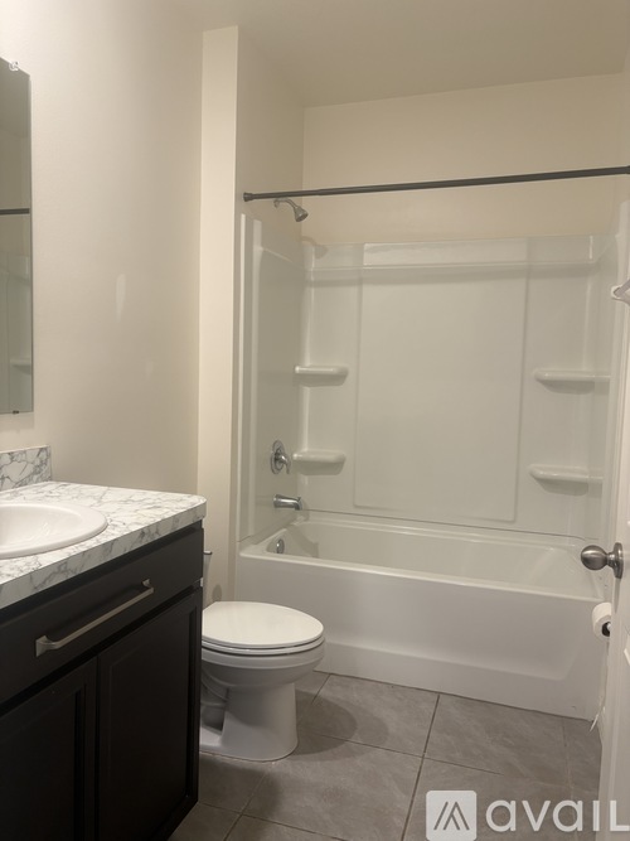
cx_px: 315
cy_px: 420
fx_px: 631
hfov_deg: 53.0
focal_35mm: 26
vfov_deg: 67.3
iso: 125
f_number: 1.6
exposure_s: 1/60
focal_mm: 5.96
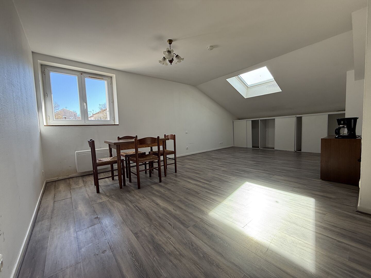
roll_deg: +2.0
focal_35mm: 14
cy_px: 139
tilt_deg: -4.0
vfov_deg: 85.7
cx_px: 186
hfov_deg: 102.1
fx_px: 150
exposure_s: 1/100
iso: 64
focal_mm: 2.22
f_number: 2.2
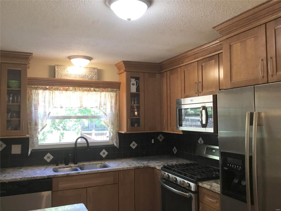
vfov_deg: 45.4
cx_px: 140
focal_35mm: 31
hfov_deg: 58.4
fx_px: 252
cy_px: 106
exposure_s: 1/30
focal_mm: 3.3
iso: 40
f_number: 2.4
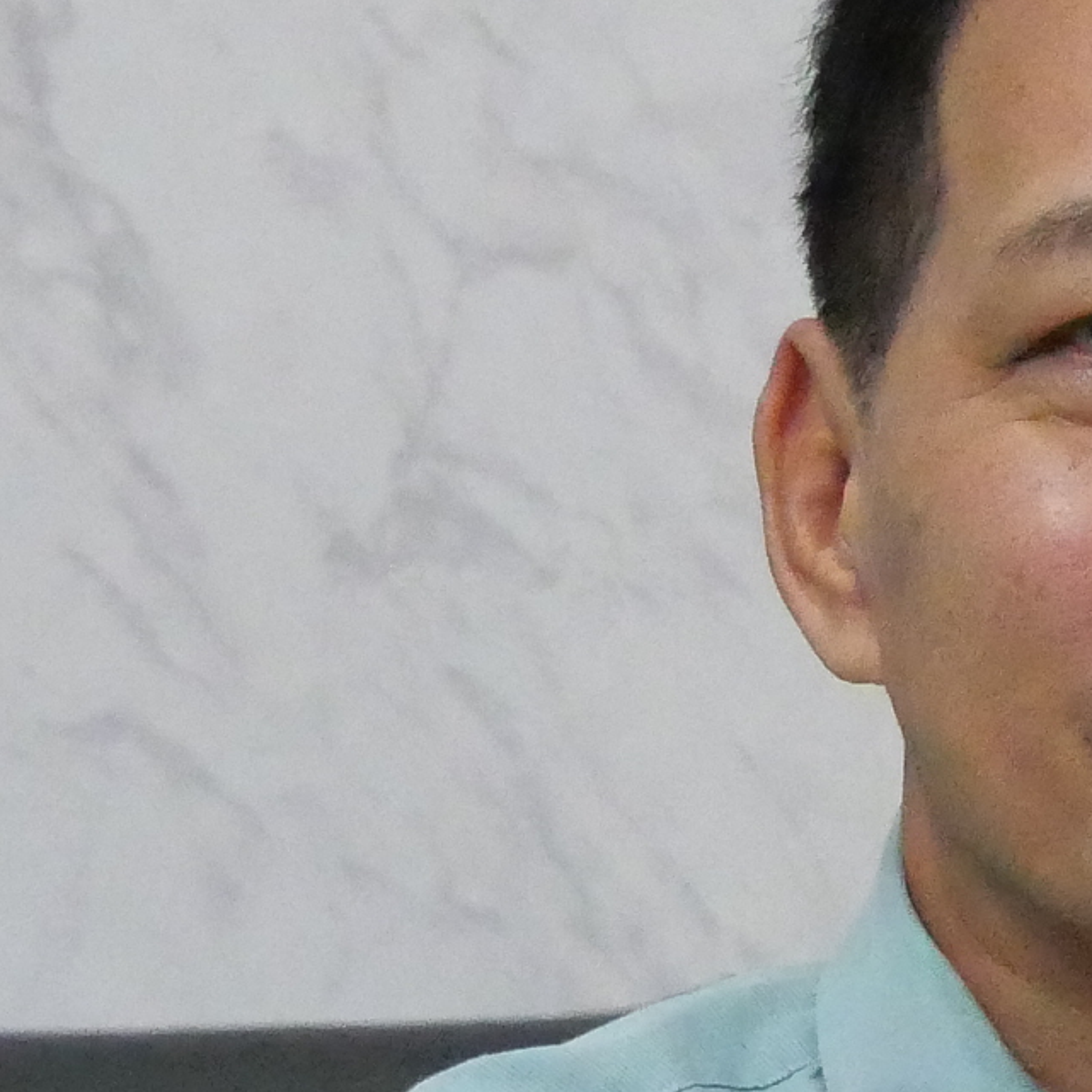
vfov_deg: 2.9
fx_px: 21807
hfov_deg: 2.9
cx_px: 1053
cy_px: 1242
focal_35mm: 611
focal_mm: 60
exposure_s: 1/125
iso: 6400
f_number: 5.6
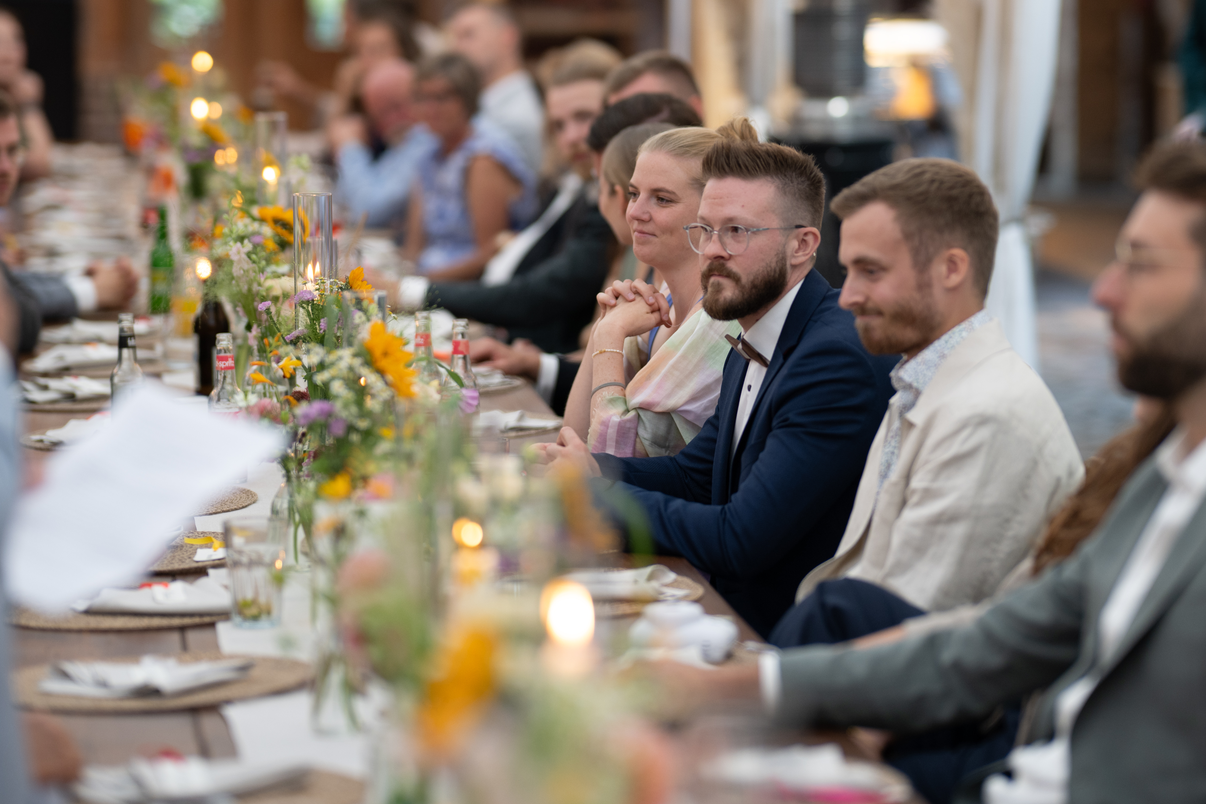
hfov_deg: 15.1
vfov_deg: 10.1
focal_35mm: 136
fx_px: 4556
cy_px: 223
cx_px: 666
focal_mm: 85
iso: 200
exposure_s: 1/160
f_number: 1.4
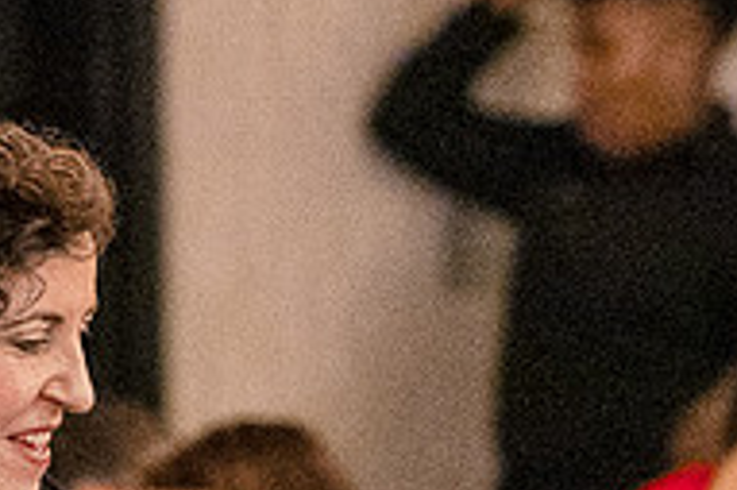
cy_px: 605
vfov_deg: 1.4
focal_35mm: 962
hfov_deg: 2.1
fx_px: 19677
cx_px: 393
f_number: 4
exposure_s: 1/100
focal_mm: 181
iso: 6400
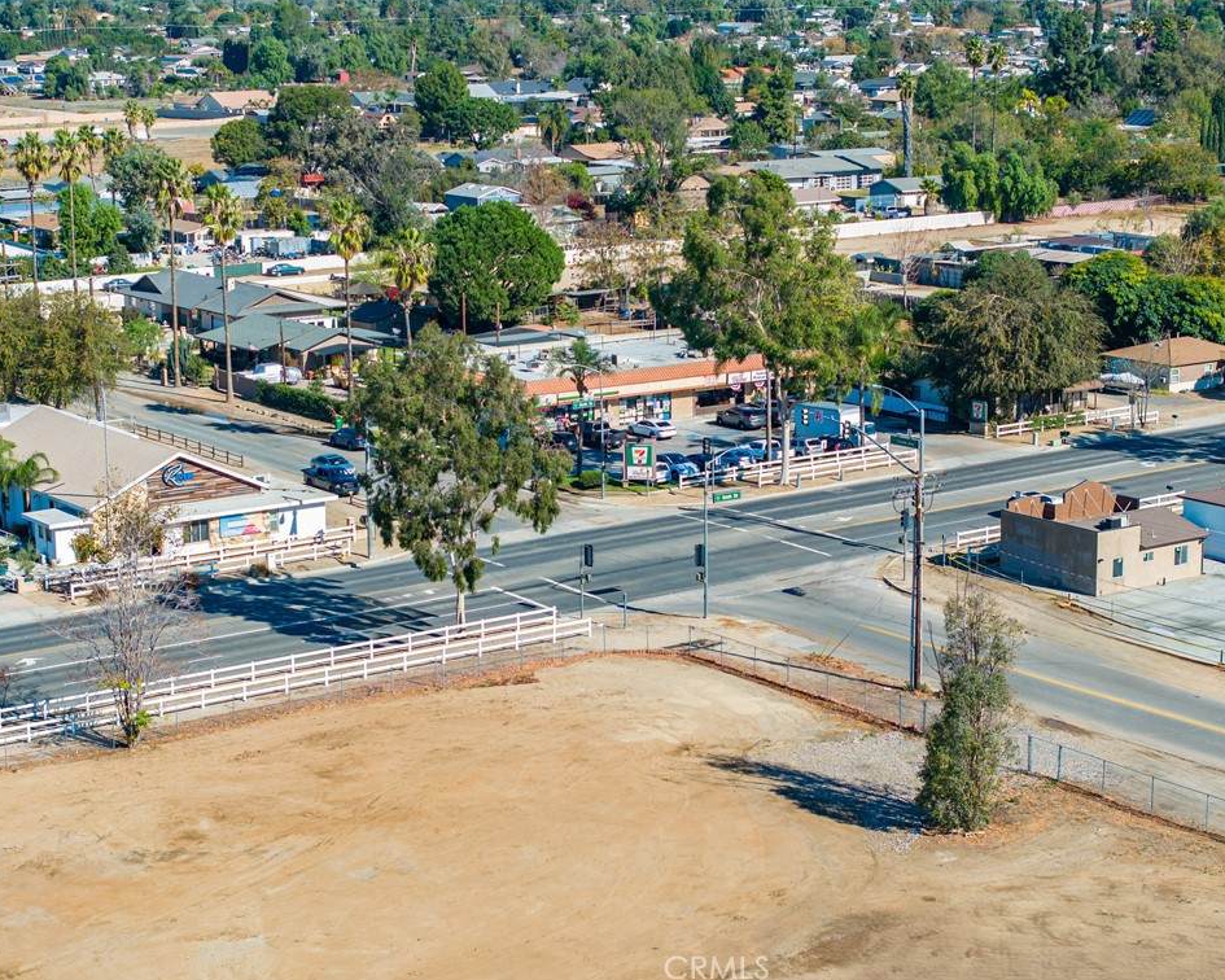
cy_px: 490
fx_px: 2683
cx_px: 614
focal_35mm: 74
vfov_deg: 20.7
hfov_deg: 25.7
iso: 100
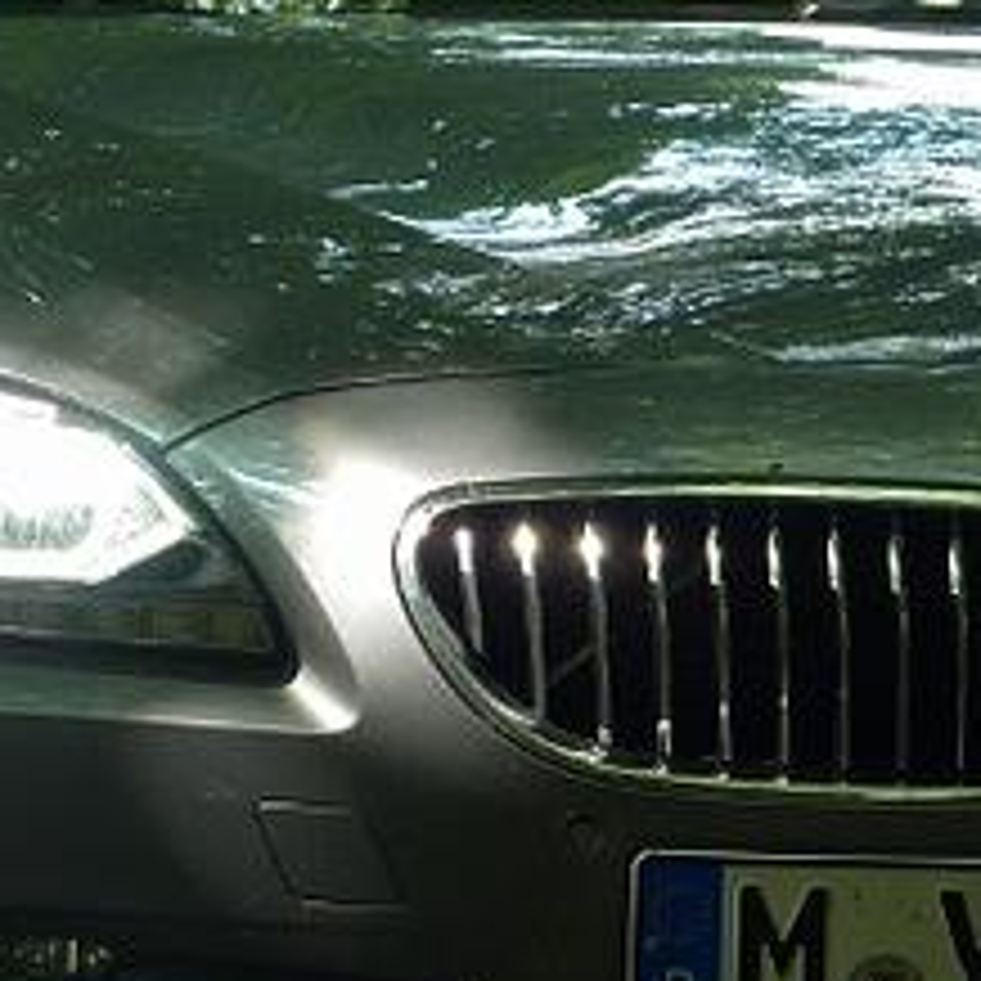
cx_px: 315
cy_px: 351
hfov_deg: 7.8
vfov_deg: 7.8
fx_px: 7214
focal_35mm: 225
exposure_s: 1/50
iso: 125
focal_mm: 15.8
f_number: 4.3
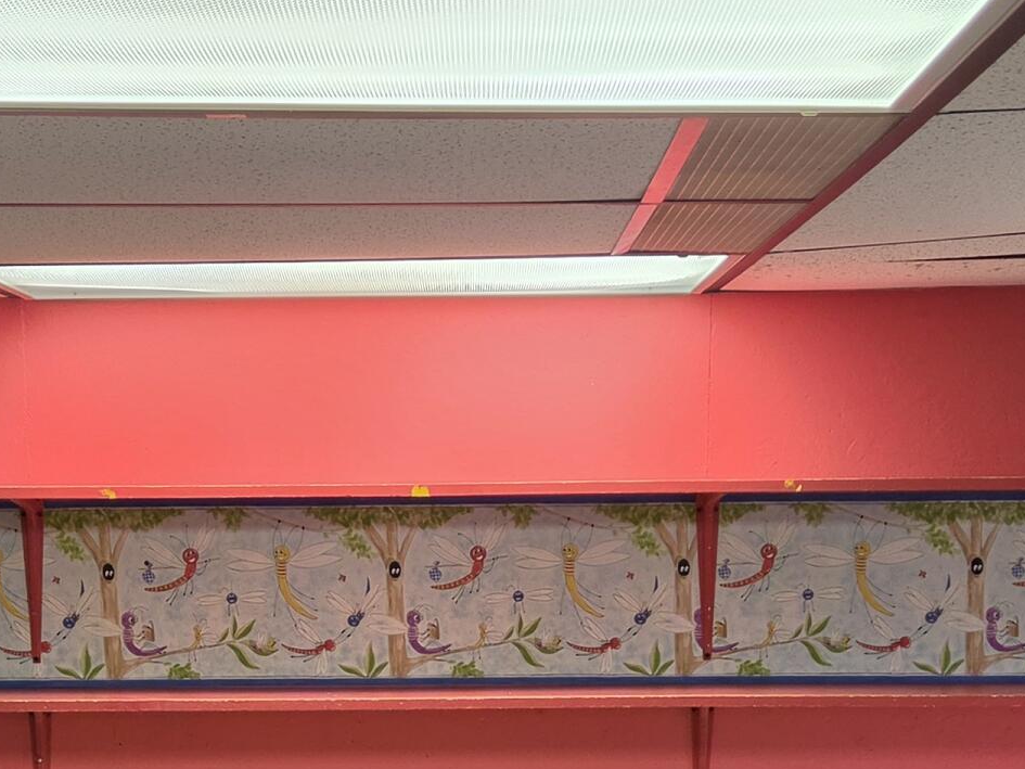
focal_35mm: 73
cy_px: 972
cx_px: 401
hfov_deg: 26.6
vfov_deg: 18.8
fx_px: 2162
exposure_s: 1/120
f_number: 1.8
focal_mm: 5.4
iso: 125
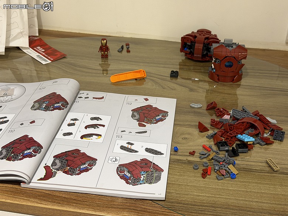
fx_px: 399
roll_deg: -0.8
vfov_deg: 30.3
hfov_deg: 39.7
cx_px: 144
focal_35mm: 48
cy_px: 108
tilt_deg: -32.7
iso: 250
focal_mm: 6.76
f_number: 1.78
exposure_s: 1/60
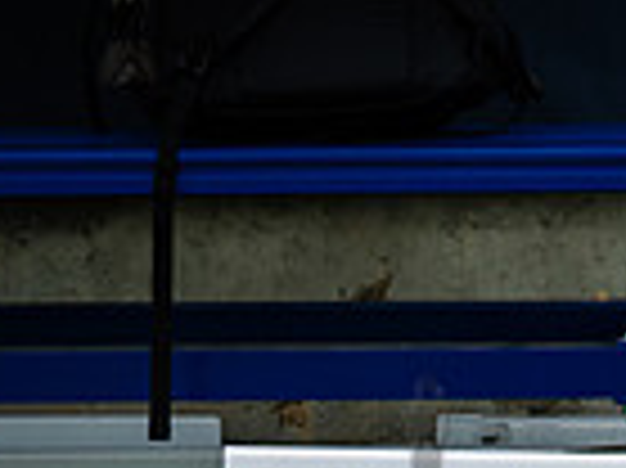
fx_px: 5168
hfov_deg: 6.9
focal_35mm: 286
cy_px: 583
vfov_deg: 5.2
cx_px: 847
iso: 100
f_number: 5
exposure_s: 1/160
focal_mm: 62
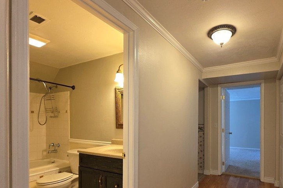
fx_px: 149
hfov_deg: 84.8
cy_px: 124
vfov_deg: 63.1
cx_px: 181
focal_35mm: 19
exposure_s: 1/120
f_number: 1.9
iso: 250
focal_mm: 2.2
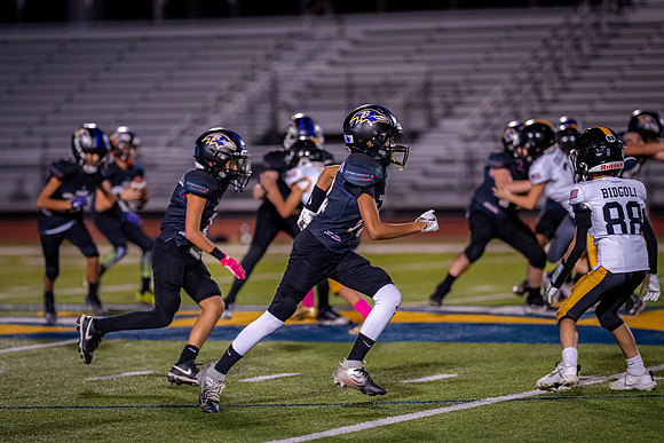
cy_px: 248
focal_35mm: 210
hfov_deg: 9.8
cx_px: 295
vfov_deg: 6.6
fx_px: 3866
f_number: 1.8
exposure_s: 1/1250
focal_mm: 135
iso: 2000
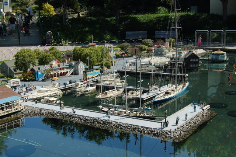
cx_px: 118
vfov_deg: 28.0
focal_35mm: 48
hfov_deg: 41.1
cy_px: 78
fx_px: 314
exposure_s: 1/200
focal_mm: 32
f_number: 7.1
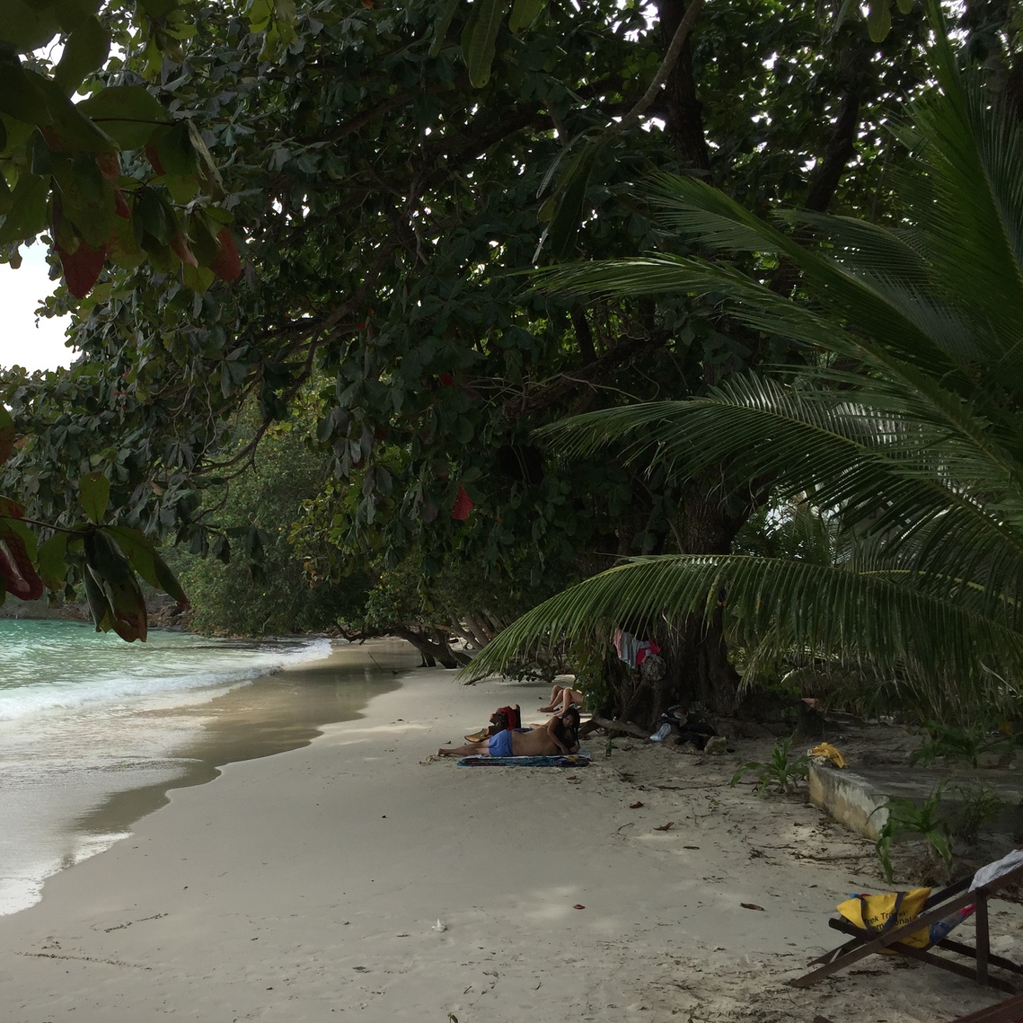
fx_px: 1204
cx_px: 311
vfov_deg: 46.0
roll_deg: -3.2
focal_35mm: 36
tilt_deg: +3.6
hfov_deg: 45.1
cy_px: 514
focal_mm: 4.15
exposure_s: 1/1014
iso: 32
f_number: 2.2
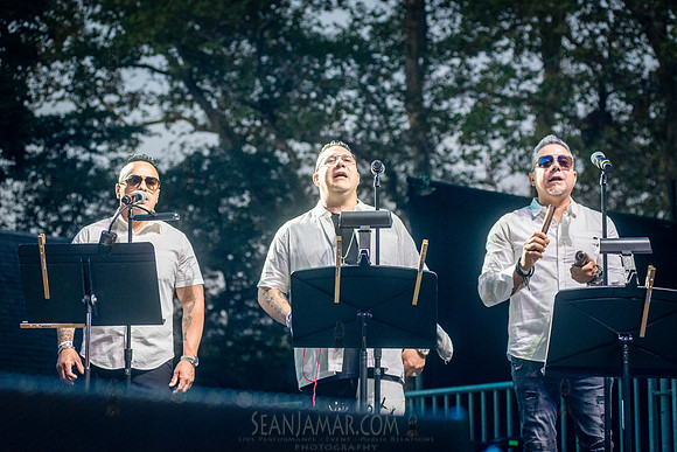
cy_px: 217
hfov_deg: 24.4
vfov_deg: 16.4
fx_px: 1567
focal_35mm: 83
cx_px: 326
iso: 4000
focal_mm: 80
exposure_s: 1/800
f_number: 4
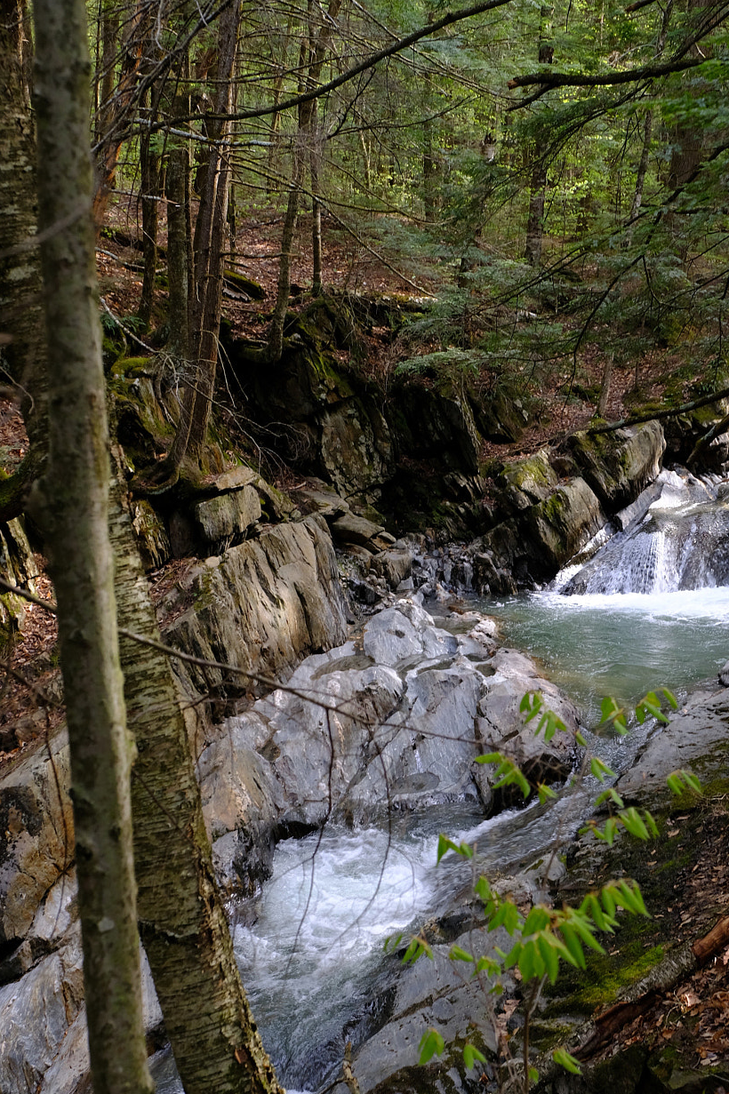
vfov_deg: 38.2
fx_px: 1580
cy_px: 588
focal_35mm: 52
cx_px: 427
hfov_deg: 25.9
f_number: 5
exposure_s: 1/60
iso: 640
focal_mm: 26.6
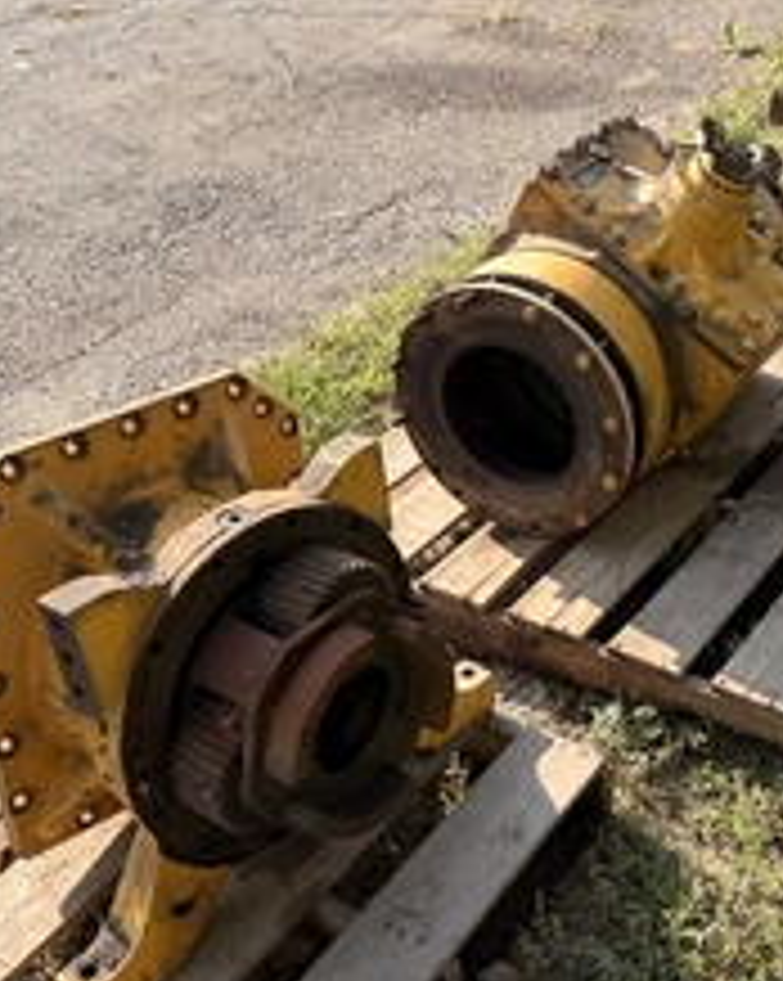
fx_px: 1247
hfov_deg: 34.4
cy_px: 554
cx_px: 554
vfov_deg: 42.8
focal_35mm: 43
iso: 80
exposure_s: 1/1106
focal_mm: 6.76
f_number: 1.78
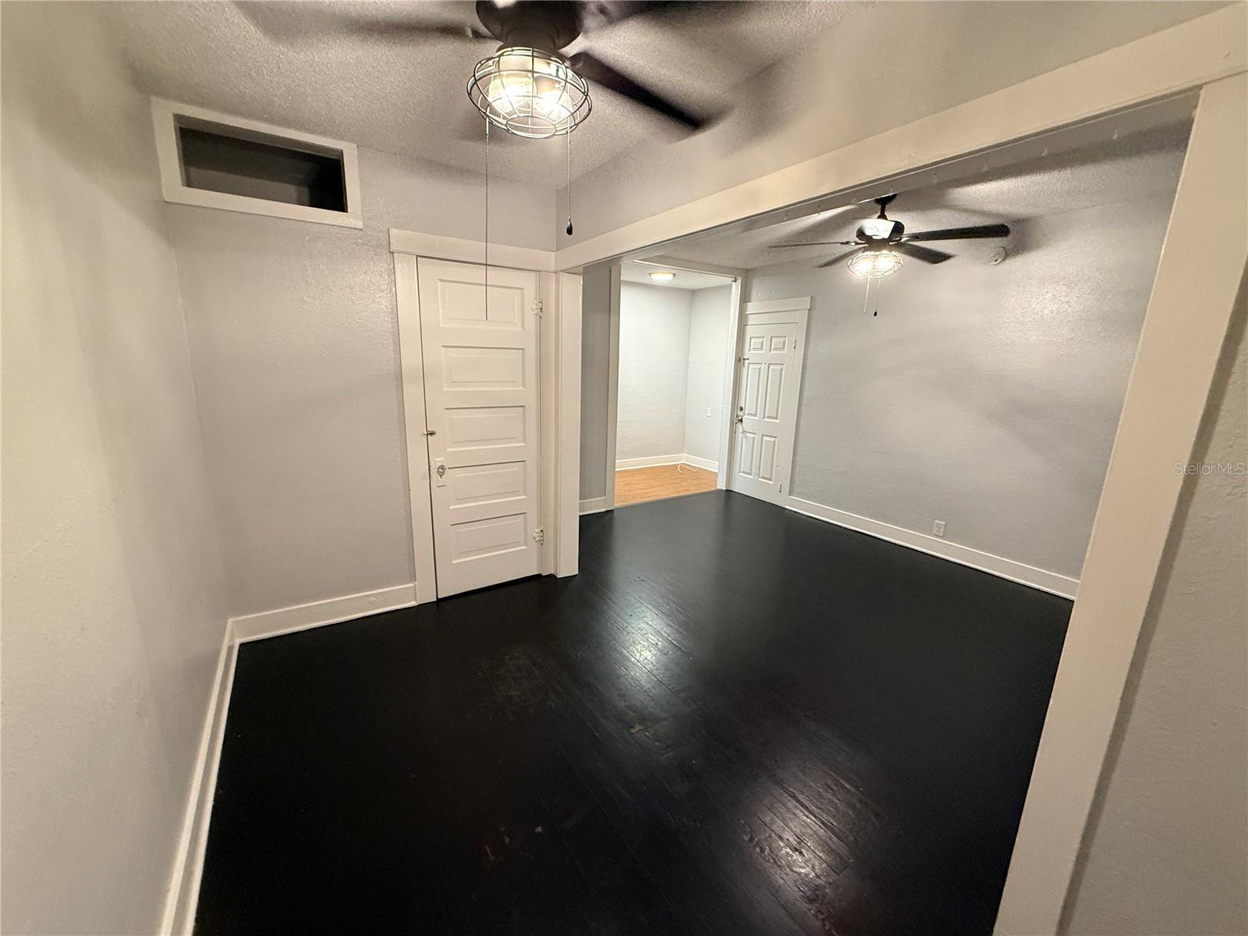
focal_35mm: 14
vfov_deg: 85.7
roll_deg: -2.8
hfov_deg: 102.1
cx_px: 624
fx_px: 505
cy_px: 468
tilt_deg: -11.6
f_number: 2.2
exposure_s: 1/60
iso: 500
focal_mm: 2.22
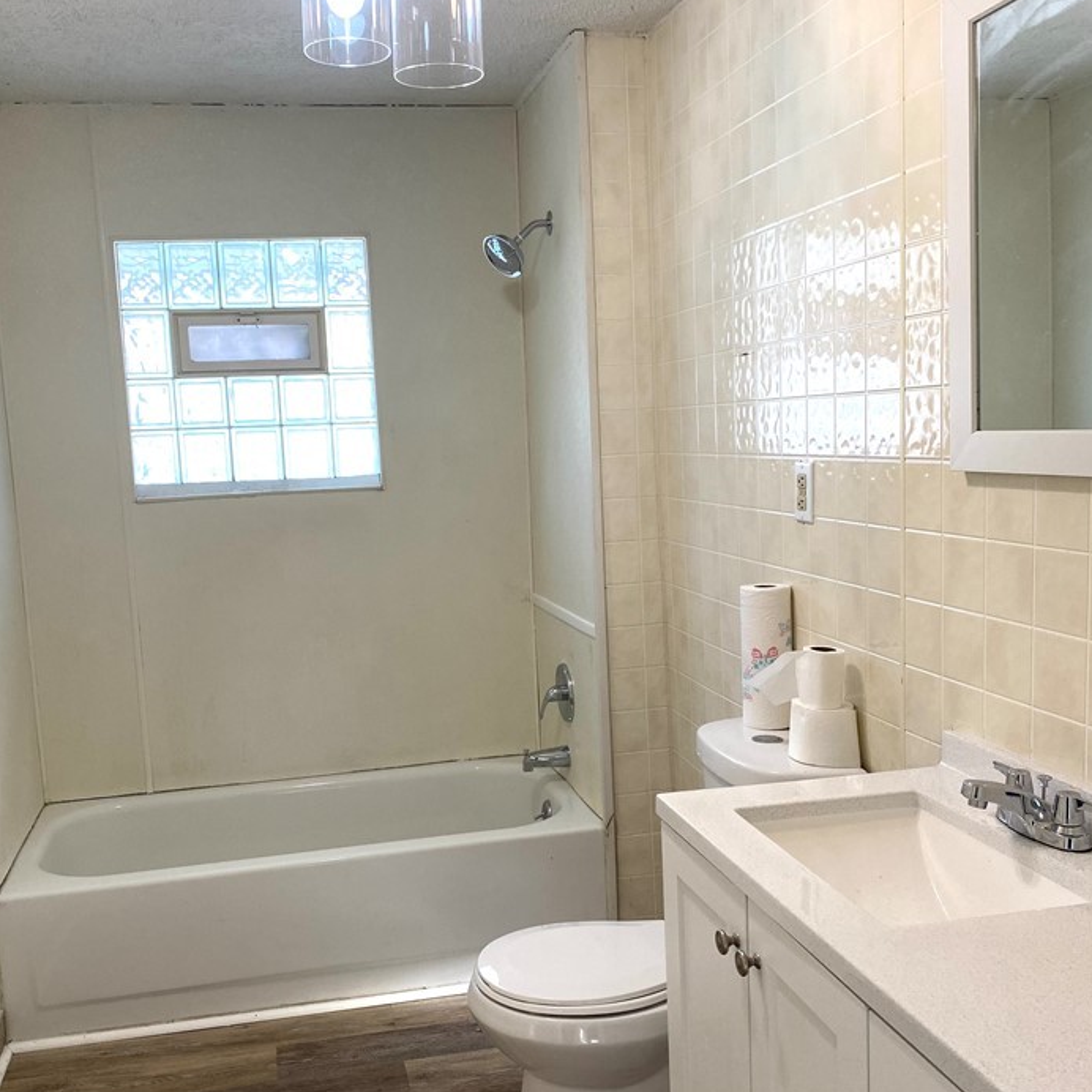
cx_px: 503
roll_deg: +2.6
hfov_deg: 48.4
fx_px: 1213
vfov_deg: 48.4
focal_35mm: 34
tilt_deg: -6.1
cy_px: 581
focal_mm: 4.25
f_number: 1.8
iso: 100
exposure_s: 1/120
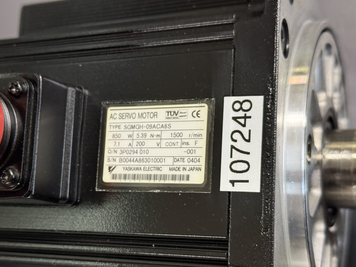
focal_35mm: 58
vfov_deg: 25.2
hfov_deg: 33.1
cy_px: 157
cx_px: 142
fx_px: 596
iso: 250
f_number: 1.78
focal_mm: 6.76
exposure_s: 1/33
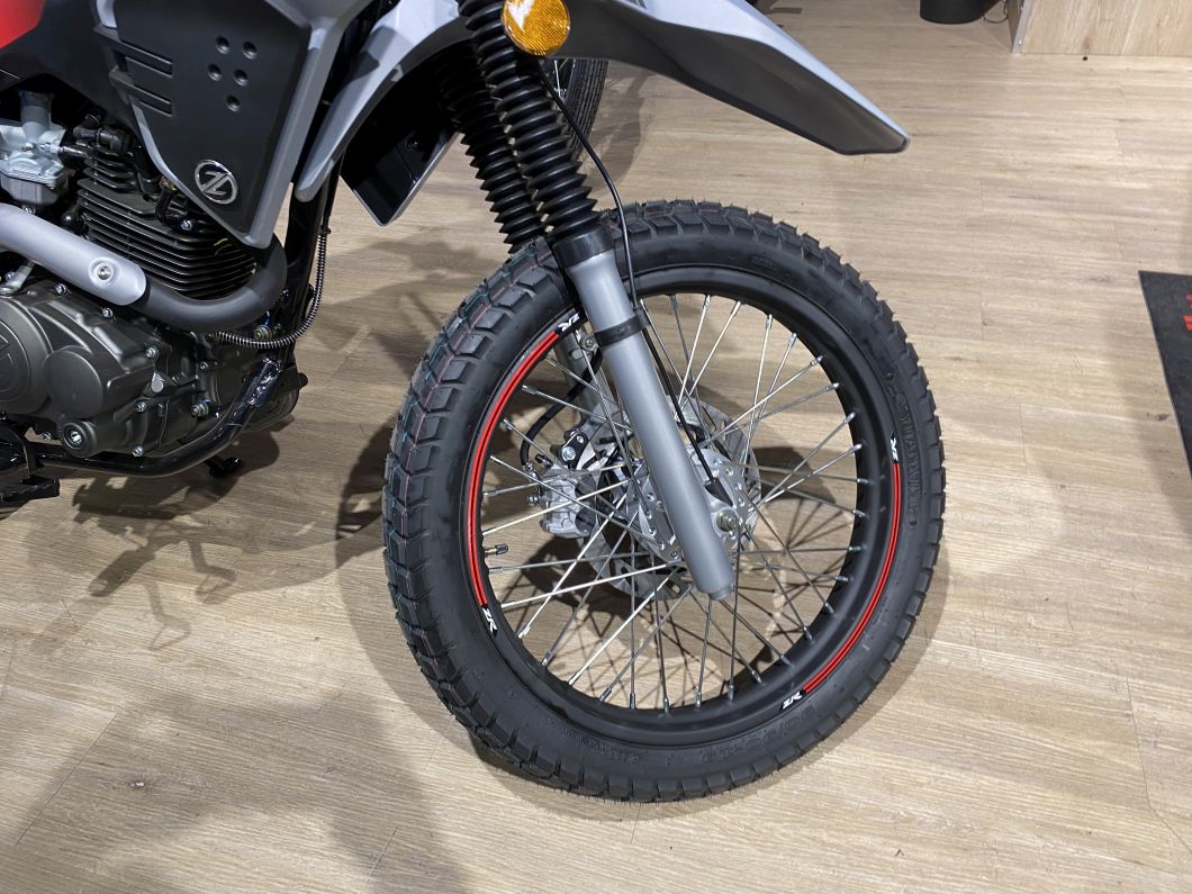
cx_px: 596
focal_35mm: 26
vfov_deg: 53.1
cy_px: 447
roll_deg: +4.2
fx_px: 895
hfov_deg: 67.3
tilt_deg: -40.1
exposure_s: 1/50
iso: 64
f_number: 1.8
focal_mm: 4.25
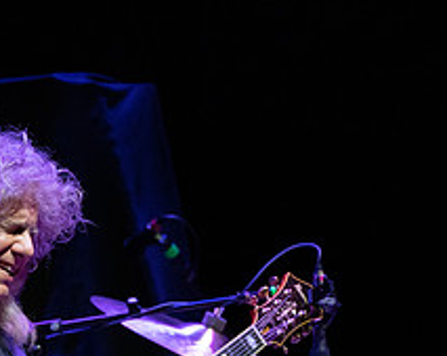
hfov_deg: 1.9
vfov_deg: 1.5
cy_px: 391
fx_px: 13535
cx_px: 10
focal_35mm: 1024
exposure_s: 1/320
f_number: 7.1
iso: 3200
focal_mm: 400
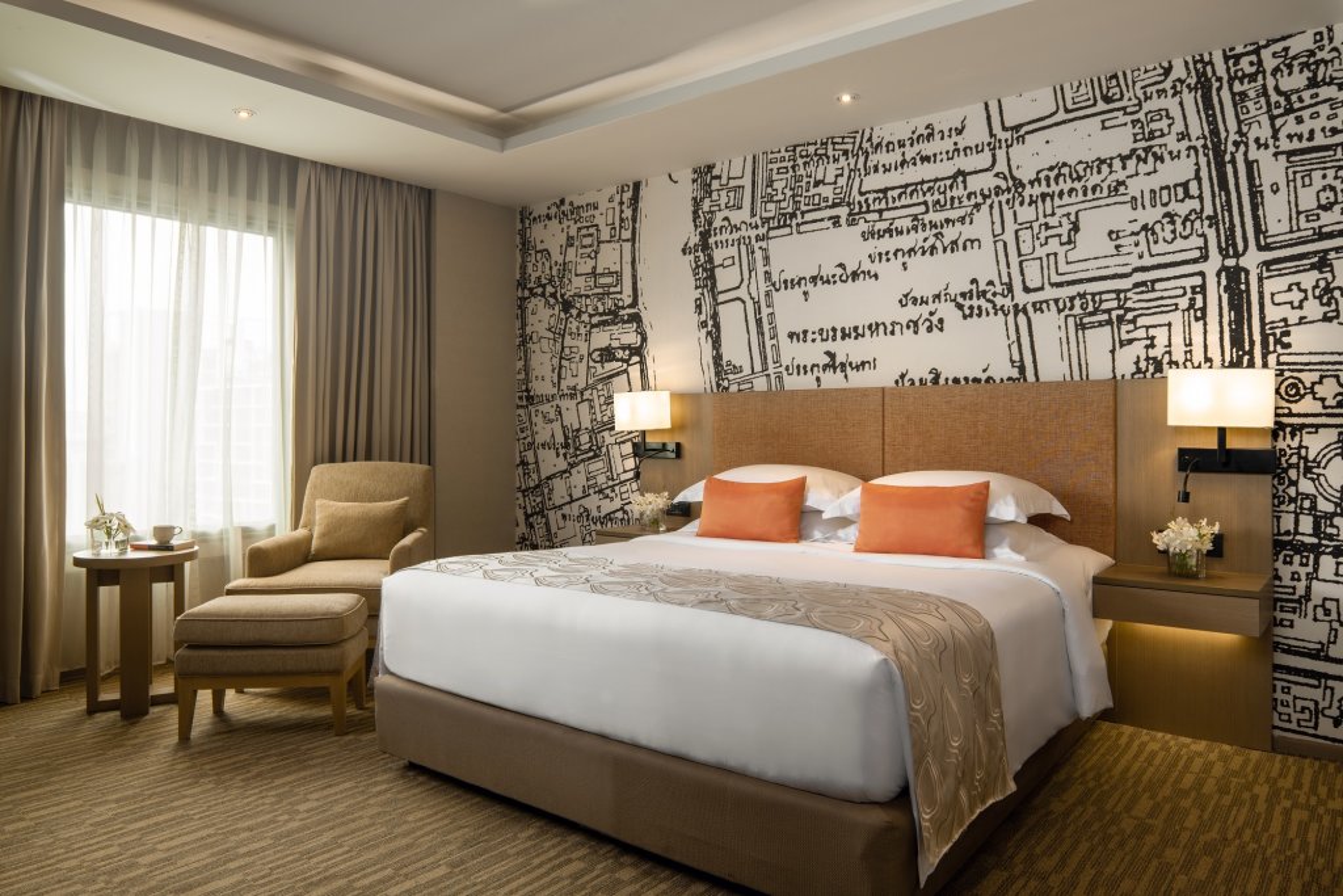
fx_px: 634
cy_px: 448
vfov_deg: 70.5
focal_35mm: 17
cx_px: 672
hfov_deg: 93.3
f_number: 8
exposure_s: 1
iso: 100
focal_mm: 17
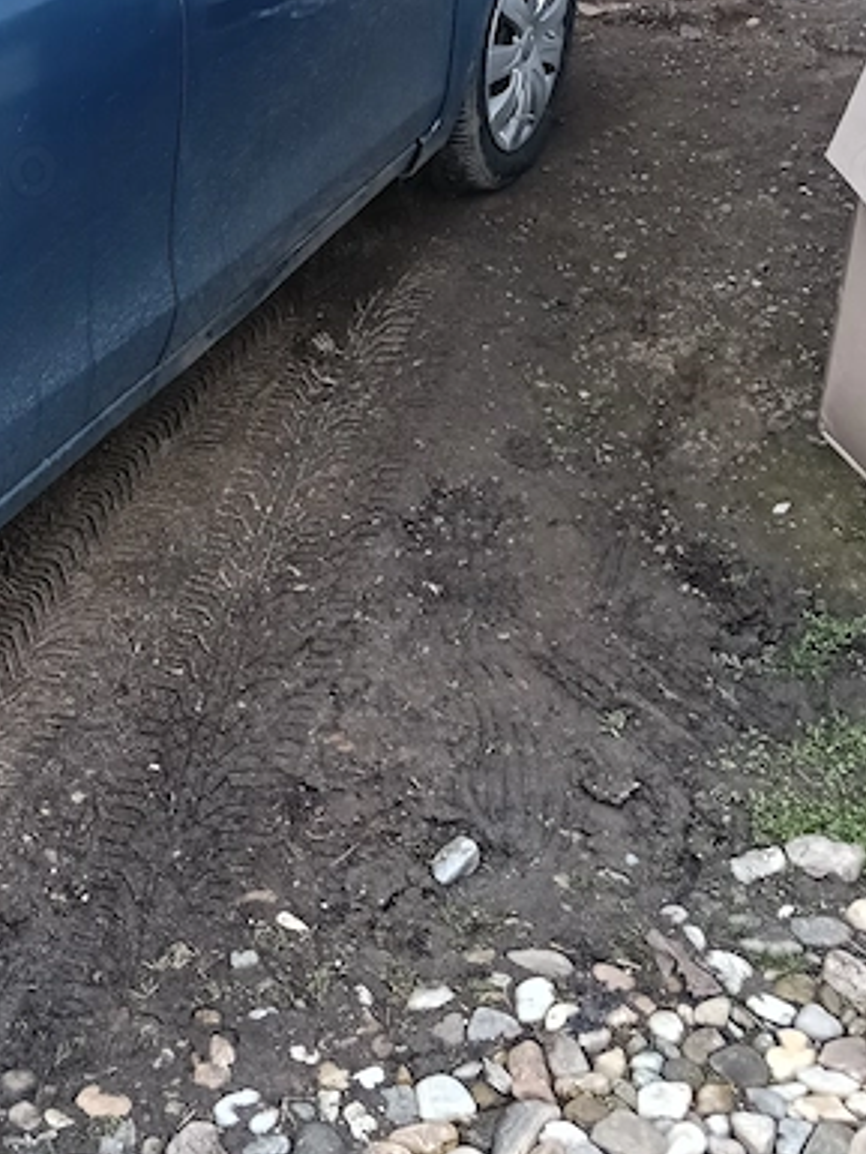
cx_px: 75
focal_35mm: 56
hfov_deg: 25.3
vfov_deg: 34.0
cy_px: 379
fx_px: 1867
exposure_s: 1/33.3
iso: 320
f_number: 1.8
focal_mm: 3.98
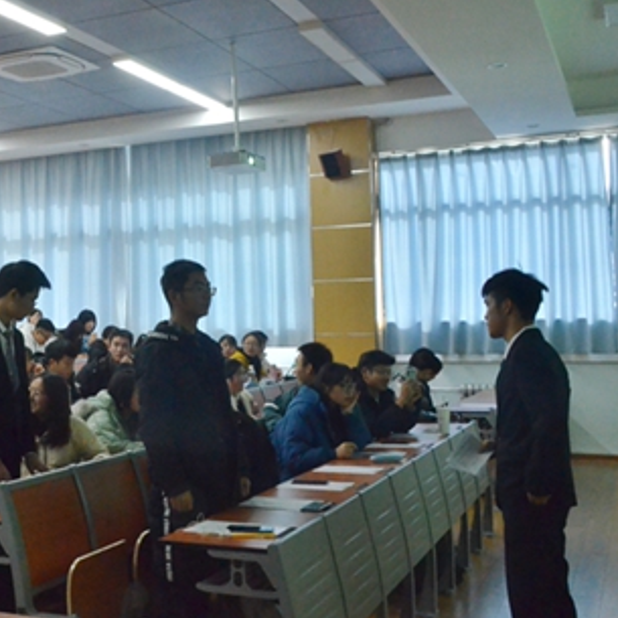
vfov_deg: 34.0
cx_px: 34
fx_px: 1010
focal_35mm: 50
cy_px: 276
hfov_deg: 32.0
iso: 3200
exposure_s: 1/60
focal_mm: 20
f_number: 3.8
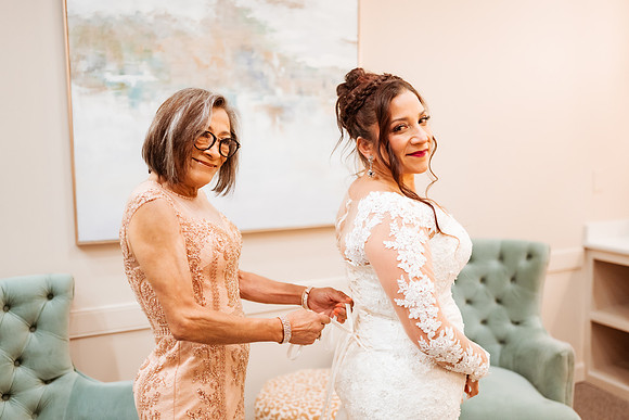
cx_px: 314
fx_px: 612
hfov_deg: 54.4
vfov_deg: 37.9
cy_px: 210
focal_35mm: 35
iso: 1250
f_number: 1.8
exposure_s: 1/500
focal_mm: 35
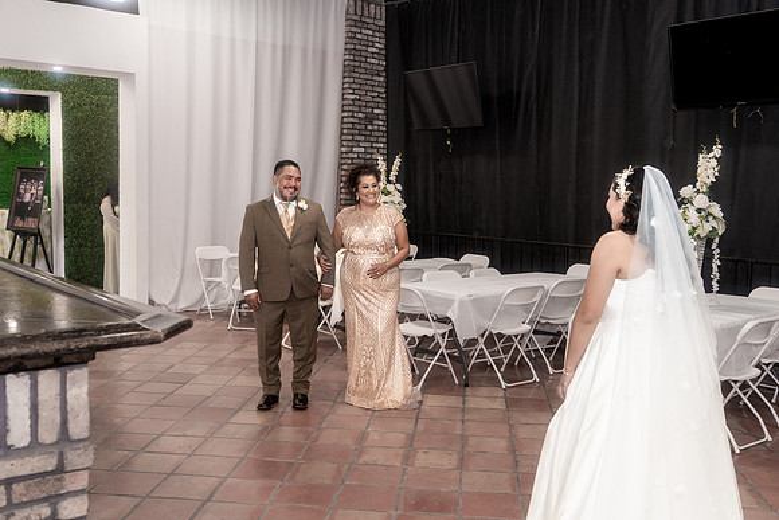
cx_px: 390
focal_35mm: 35
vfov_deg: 37.9
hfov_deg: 54.4
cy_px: 260
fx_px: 758
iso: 2000
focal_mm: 35
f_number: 4
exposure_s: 1/250
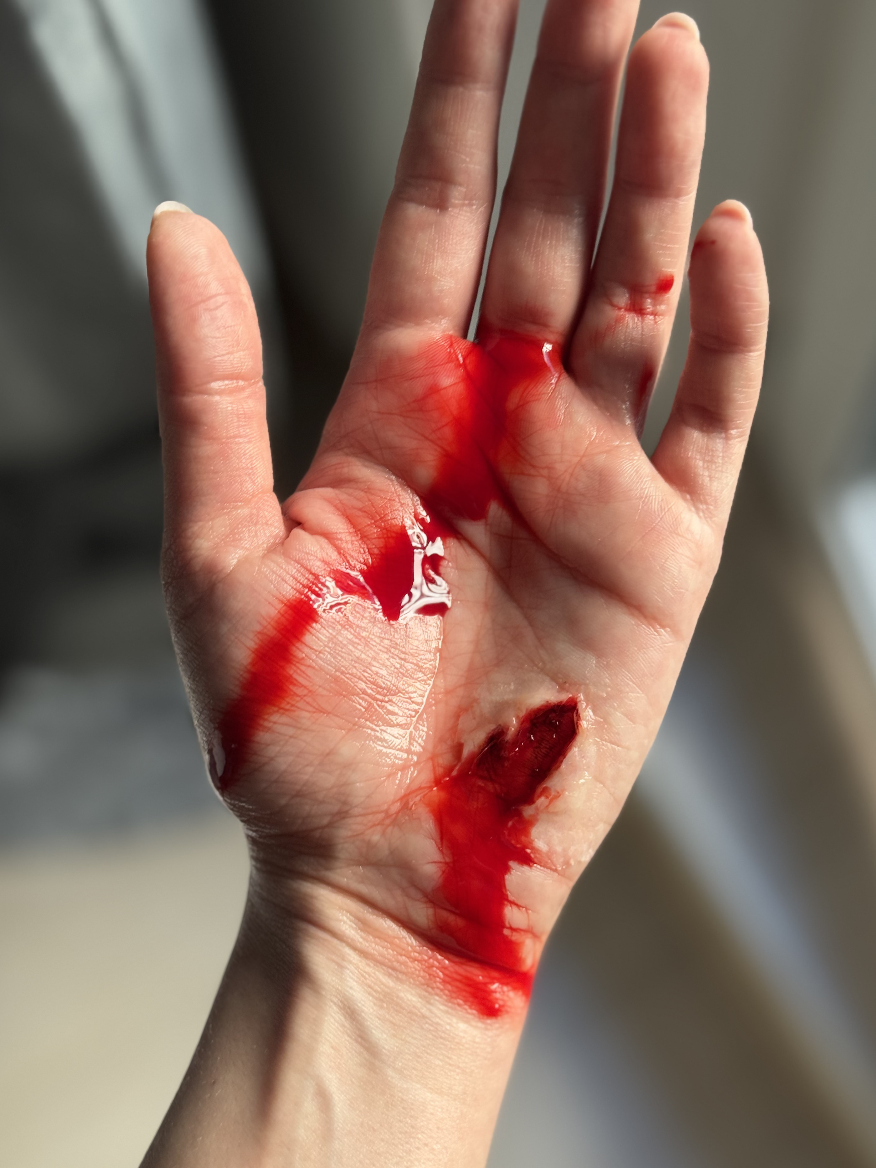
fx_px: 1755
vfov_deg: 36.8
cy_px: 582
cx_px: 458
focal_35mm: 52
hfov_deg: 28.0
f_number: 1.78
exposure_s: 1/60
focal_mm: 6.76
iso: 100
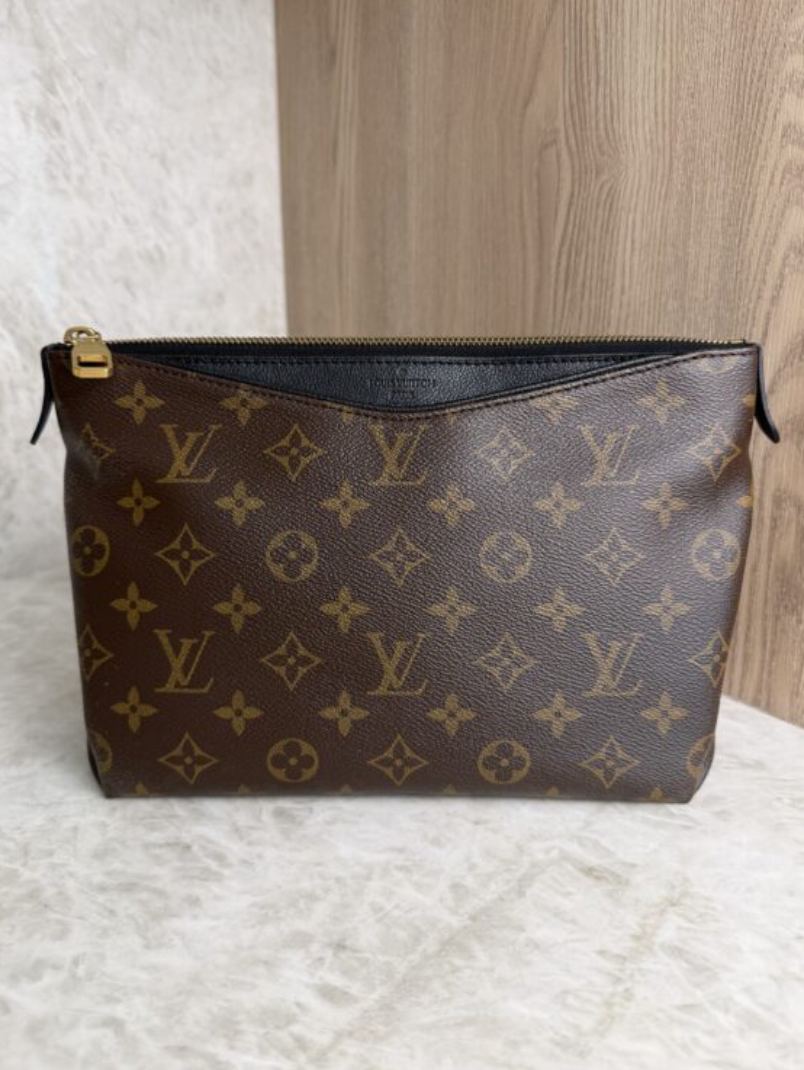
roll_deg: -0.2
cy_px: 518
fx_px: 805
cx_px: 395
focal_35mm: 26
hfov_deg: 53.1
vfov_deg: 67.3
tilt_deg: -15.7
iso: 80
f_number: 1.78
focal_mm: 6.76
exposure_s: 1/120
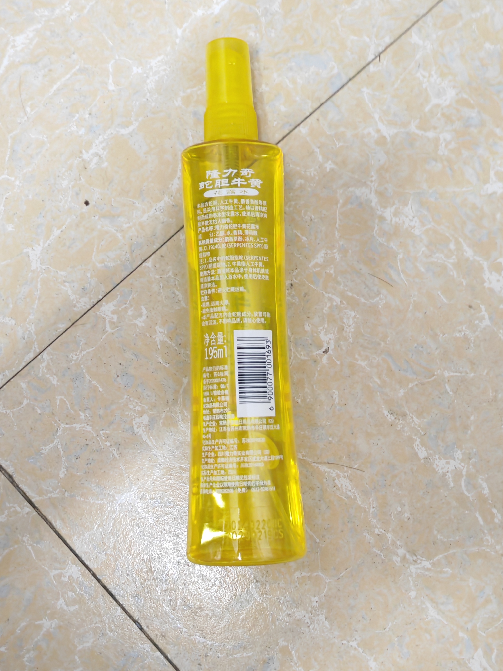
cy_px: 393
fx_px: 794
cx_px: 266
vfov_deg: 45.6
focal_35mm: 41
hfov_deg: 35.1
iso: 2500
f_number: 1.95
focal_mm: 5.52
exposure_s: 1/92
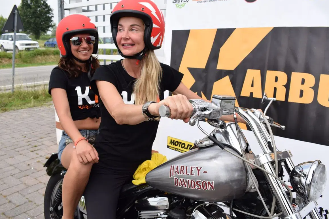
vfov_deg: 42.3
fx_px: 283
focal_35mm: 31
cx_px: 164
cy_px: 110
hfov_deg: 60.3
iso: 200
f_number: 9
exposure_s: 1/320
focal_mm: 20
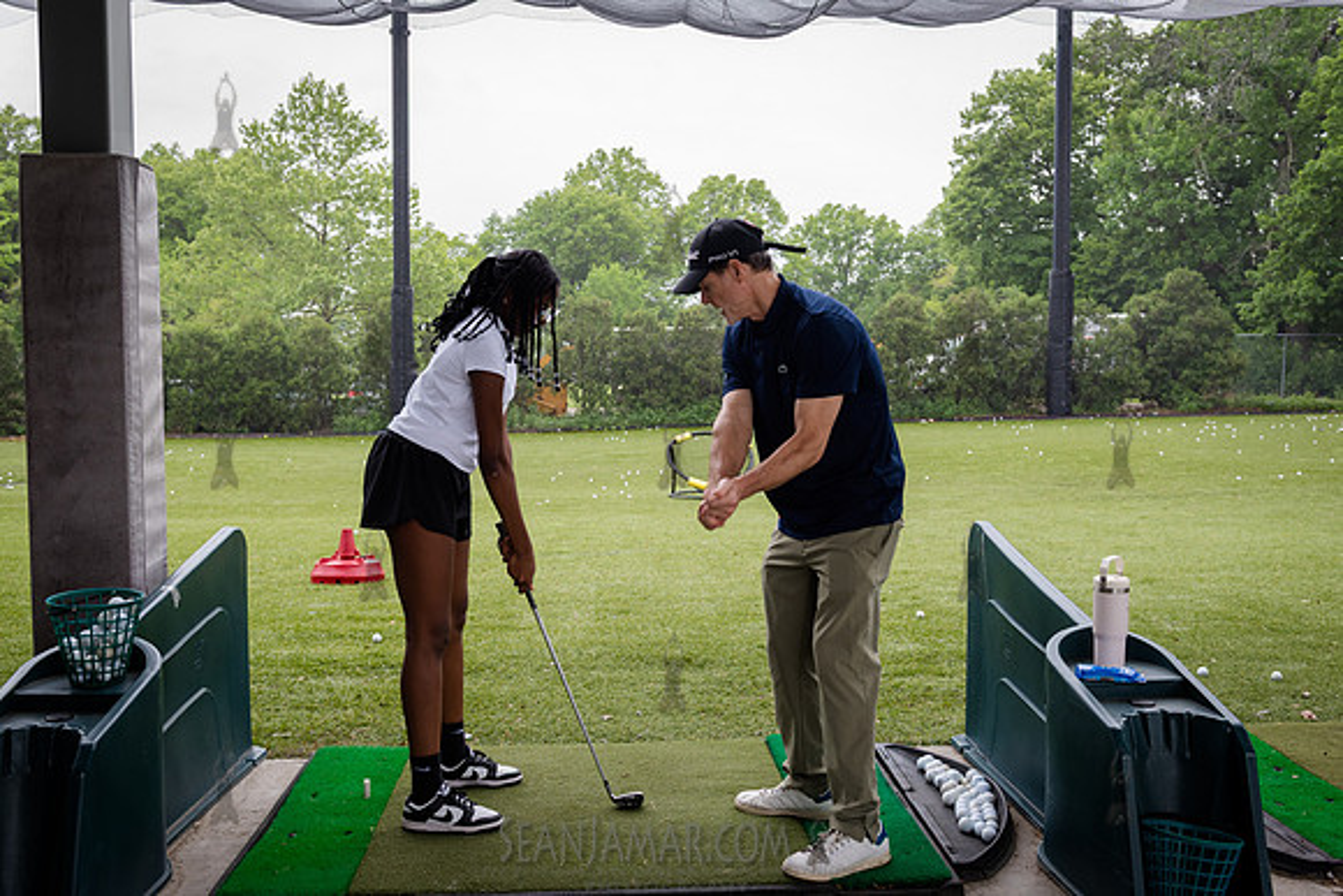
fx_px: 1289
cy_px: 448
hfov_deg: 55.0
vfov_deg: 38.3
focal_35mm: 35
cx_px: 677
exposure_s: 1/125
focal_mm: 32
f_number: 4.5
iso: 400
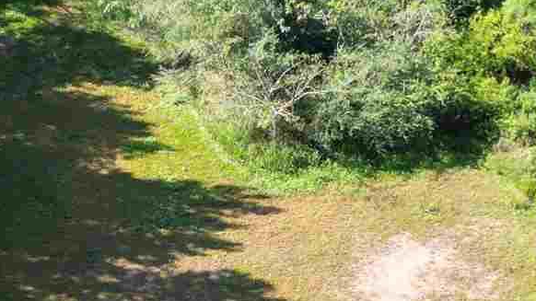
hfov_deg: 23.2
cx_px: 263
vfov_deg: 13.0
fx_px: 1307
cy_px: 262
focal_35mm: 92
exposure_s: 1/640
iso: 110
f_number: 1.7
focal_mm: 6.72
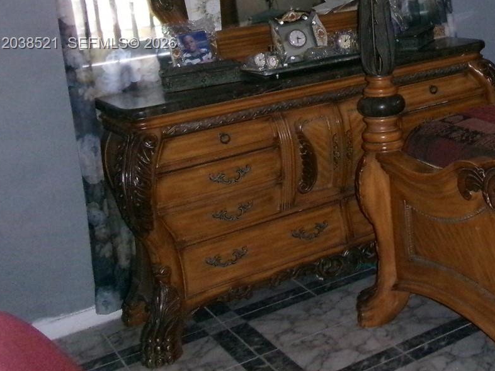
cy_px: 44
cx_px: 484
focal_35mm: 57
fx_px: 815
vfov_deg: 25.0
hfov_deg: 31.5
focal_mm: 5.1
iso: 800
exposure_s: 1/34
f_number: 3.9
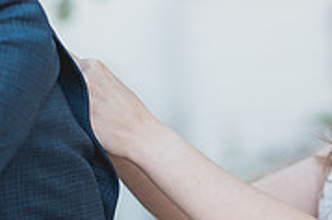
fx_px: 2598
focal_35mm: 282
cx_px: 269
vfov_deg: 4.9
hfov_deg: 7.3
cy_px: -5
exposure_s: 1/1000
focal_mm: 85
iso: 1000
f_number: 1.8
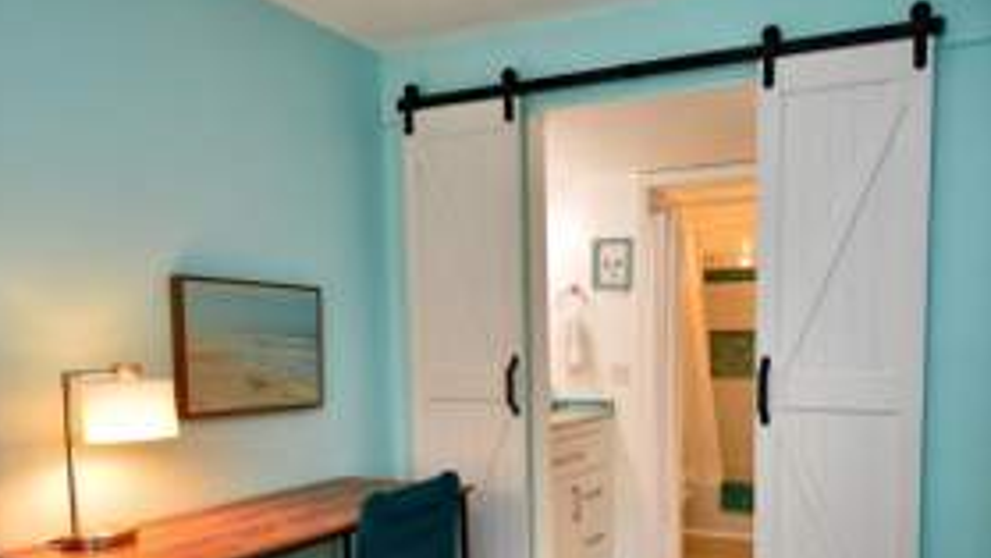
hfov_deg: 68.0
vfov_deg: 41.7
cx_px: 657
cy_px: 416
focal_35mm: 27
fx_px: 710
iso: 320
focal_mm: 10
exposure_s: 1/50
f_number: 5
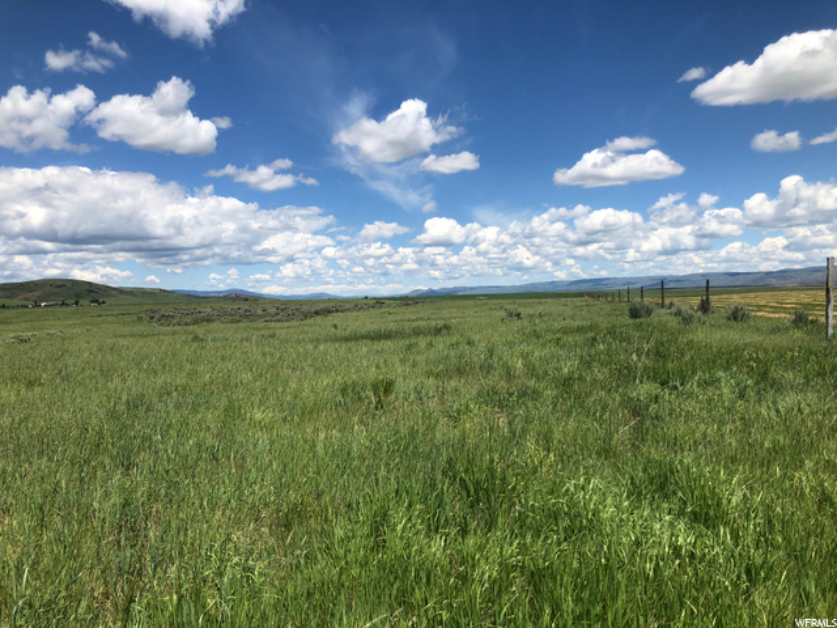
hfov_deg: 63.4
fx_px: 677
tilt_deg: -1.5
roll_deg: +1.9
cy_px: 314
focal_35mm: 28
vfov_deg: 49.7
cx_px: 418
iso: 25
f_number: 1.8
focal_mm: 3.99
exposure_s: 1/3205
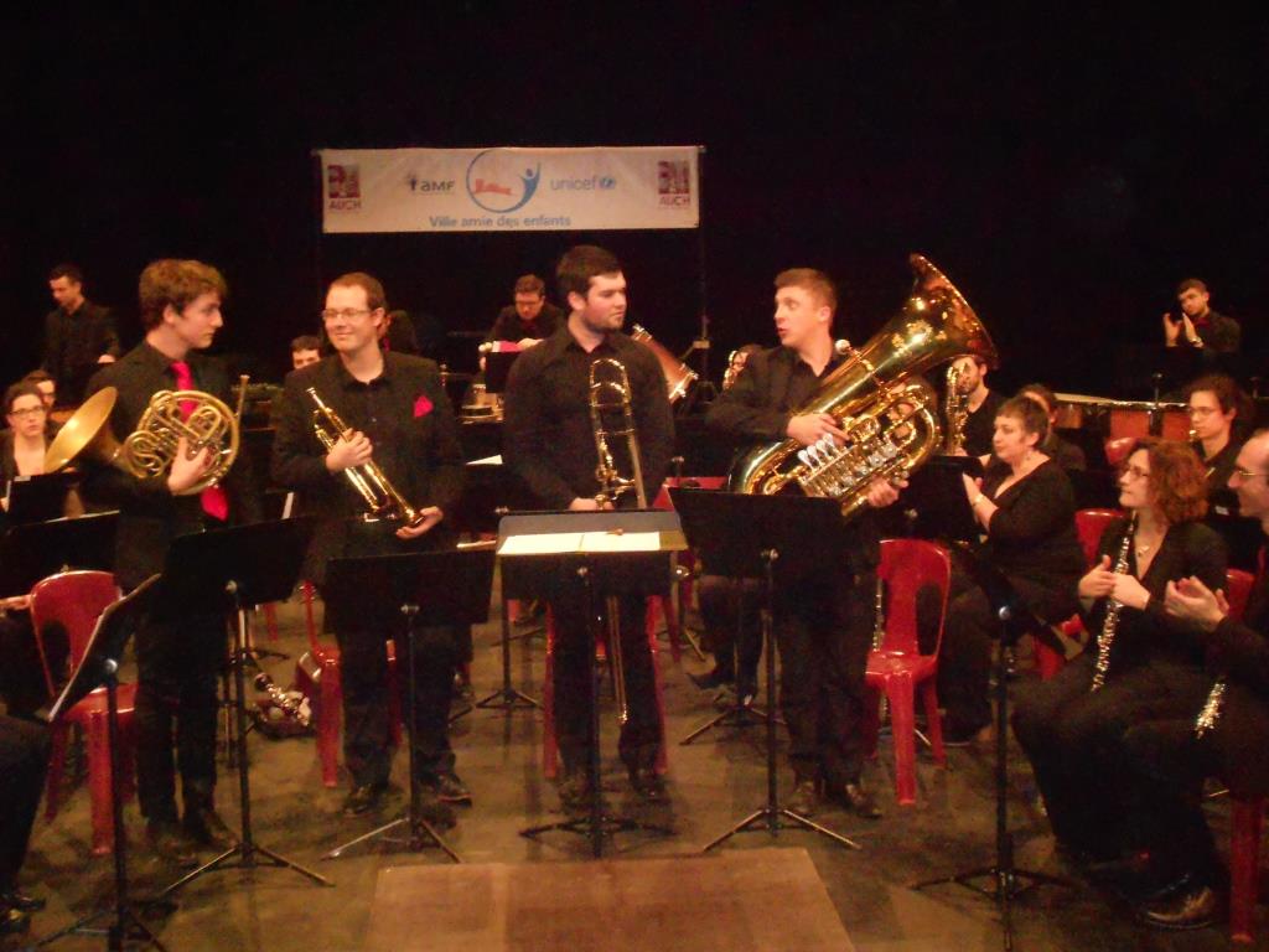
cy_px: 476
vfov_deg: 29.7
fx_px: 1796
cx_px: 634
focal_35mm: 49
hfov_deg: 38.9
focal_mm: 8.8
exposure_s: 1/60
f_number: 4.5
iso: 1600
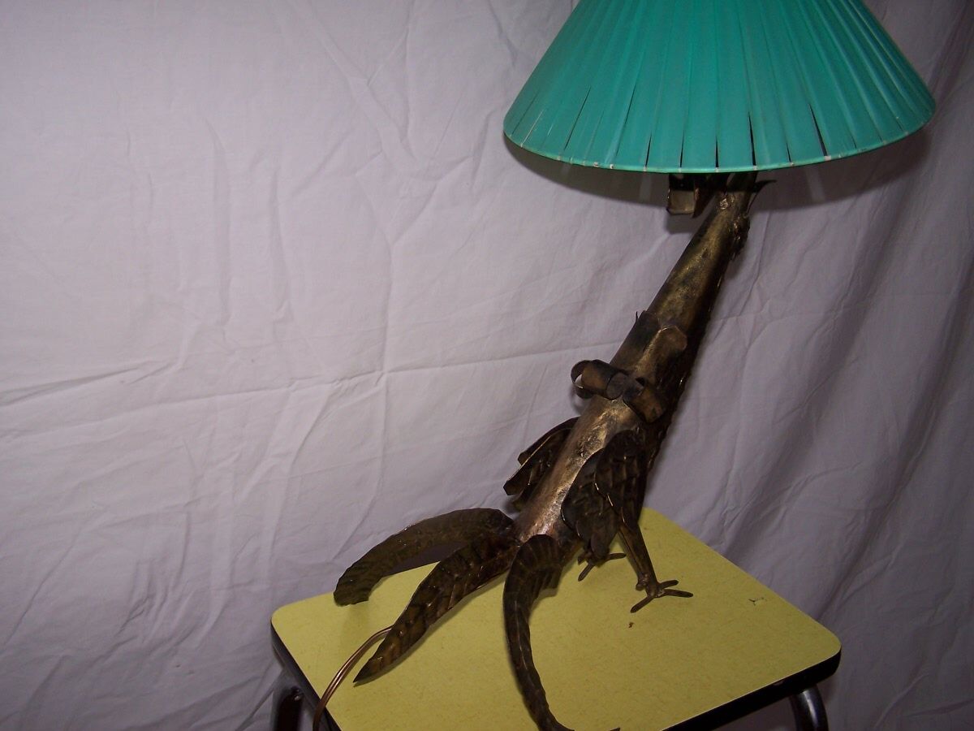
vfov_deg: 37.7
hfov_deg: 49.0
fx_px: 1069
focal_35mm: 38
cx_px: 487
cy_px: 366
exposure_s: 1/60
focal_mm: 6.3
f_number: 2.8
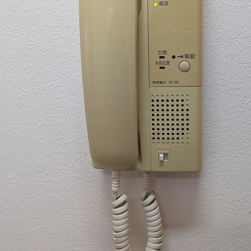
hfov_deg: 41.5
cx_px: 157
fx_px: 328
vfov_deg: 41.3
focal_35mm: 40
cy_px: 83
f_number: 1.89
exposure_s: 1/40
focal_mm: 5.43
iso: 92
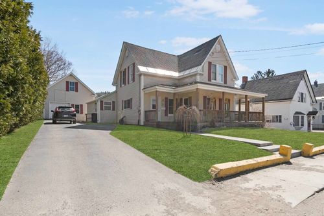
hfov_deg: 86.9
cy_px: 108
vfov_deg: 64.5
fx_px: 171
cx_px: 162
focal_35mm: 19
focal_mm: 13
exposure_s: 1/250
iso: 100
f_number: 8
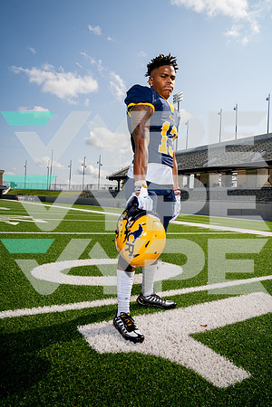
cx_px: 136
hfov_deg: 53.1
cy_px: 204
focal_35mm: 24
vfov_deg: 73.7
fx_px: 272
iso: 100
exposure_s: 1/250
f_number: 7.1
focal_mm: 24
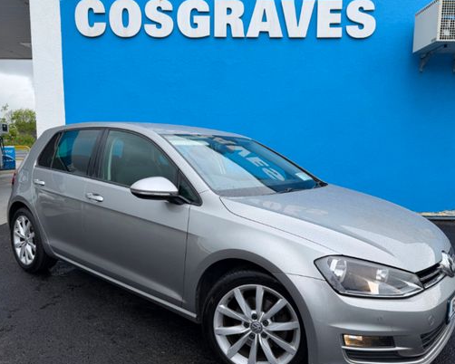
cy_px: 196
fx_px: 377
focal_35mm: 28
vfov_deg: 51.5
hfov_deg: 62.2
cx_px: 237
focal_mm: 6.76
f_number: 1.78
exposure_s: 1/1091
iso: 80
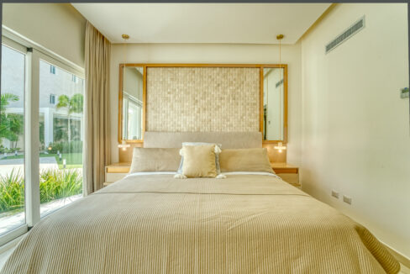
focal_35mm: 14
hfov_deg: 104.2
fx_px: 160
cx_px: 205
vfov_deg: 81.3
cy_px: 137
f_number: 16
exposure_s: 1/40
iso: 640
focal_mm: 14
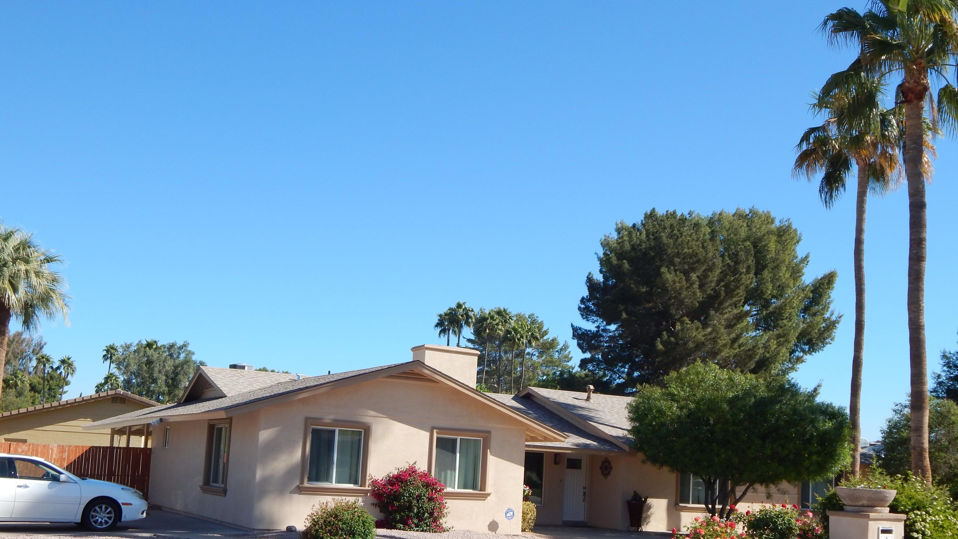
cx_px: 478
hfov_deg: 48.4
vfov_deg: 28.2
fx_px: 1067
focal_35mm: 42
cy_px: 355
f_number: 3.4
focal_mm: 6.8
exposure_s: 1/1500
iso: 125
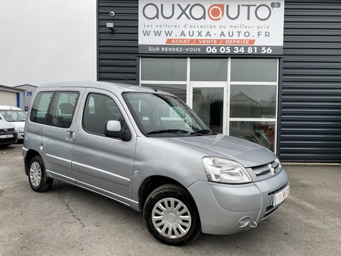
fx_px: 256
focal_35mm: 26
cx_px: 170
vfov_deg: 53.1
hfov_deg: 67.3
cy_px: 128
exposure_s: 1/475
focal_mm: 4.25
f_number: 1.8
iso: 32
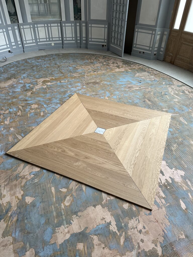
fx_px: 178
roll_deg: -1.4
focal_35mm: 24
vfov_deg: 71.6
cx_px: 96
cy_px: 128
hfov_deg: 56.8
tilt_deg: -37.7
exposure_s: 1/121
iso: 160
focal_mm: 6.86
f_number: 1.78
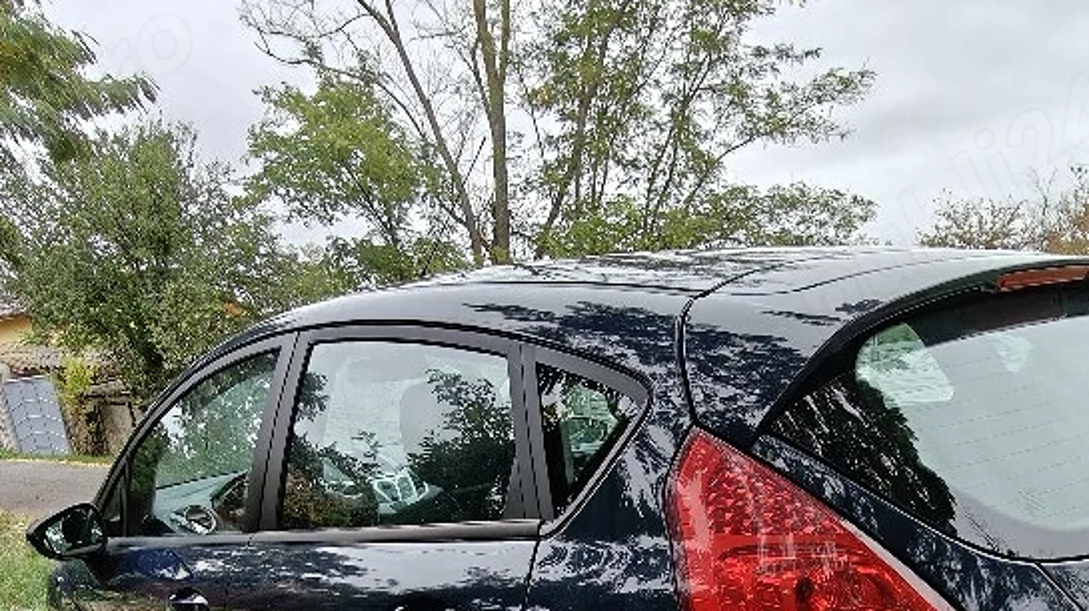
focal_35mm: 32
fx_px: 924
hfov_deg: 60.7
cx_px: 627
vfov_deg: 31.5
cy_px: 707
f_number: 2
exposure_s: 1/385
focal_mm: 2.31
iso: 50
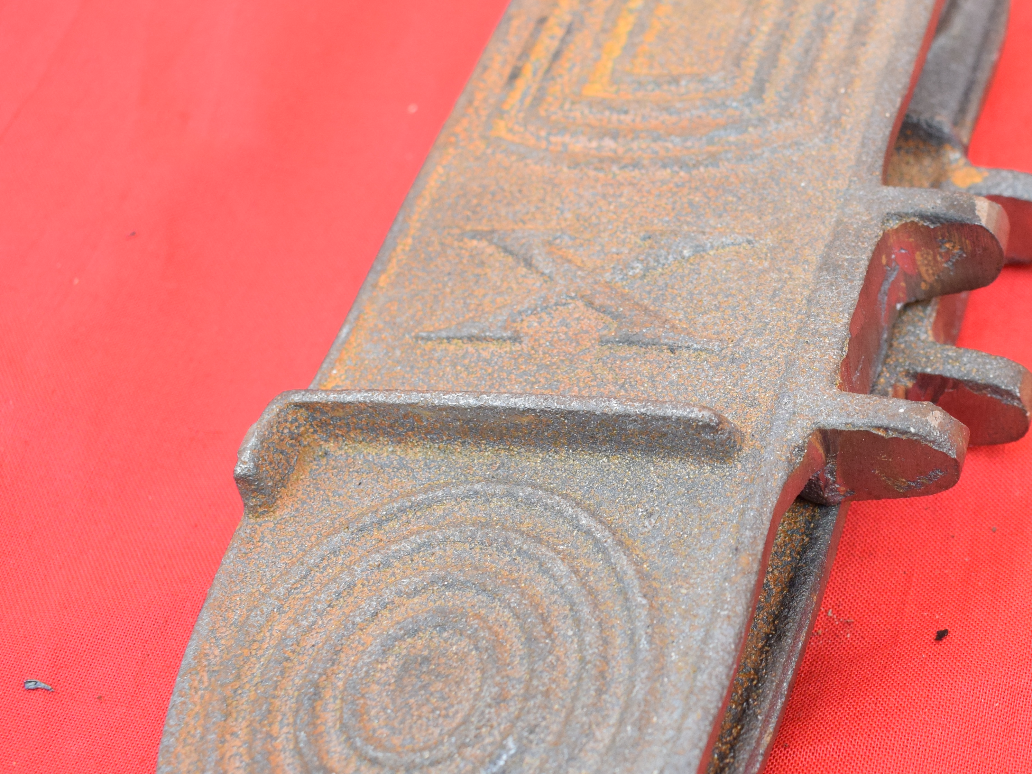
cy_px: 384
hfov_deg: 32.2
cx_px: 855
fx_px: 1729
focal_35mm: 58
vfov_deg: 25.2
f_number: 5.6
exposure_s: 1/1000
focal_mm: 20
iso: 1000
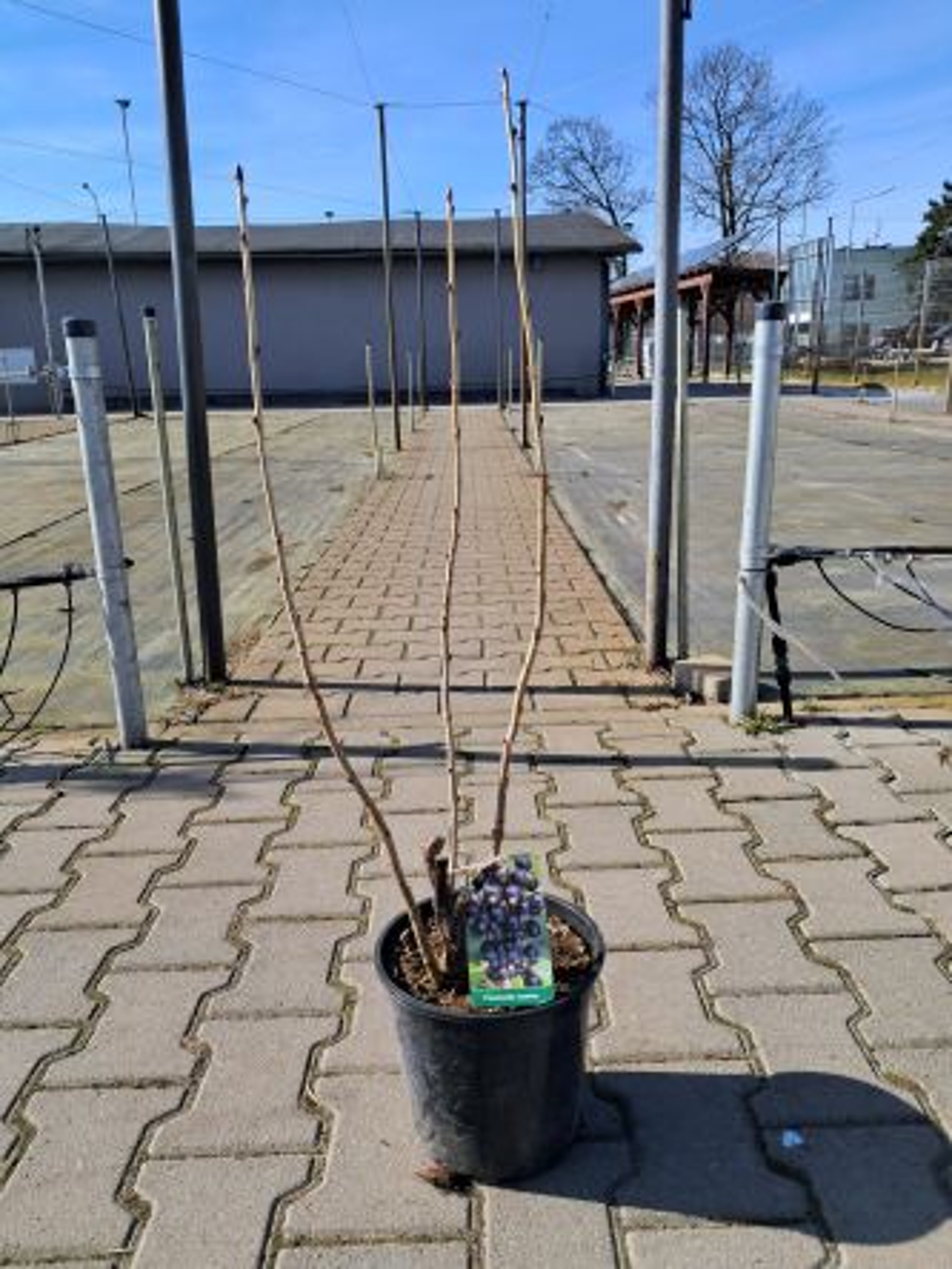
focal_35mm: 27
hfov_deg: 51.4
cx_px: 476
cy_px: 634
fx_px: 990
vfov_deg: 65.3
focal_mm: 4
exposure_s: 1/521
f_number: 1.8
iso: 50
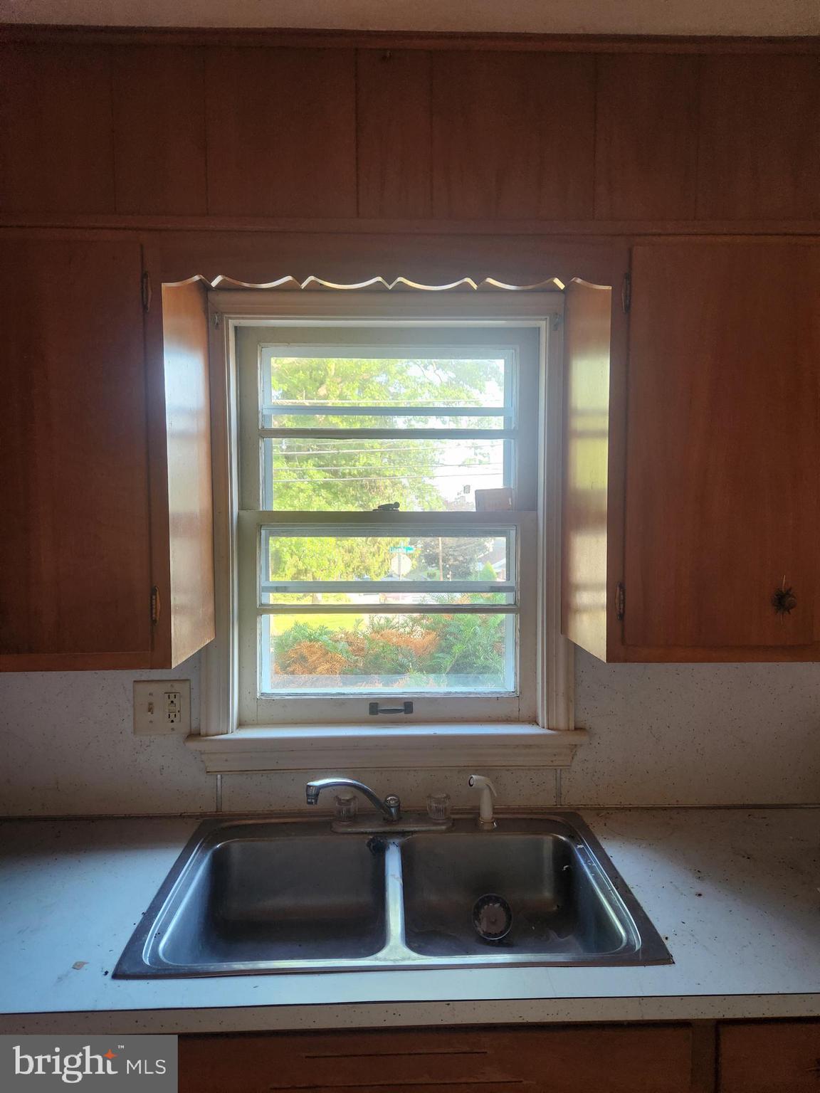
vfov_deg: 73.9
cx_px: 410
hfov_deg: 58.9
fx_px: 726
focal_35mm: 23
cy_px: 546
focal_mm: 5.4
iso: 200
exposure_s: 1/120
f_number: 1.8
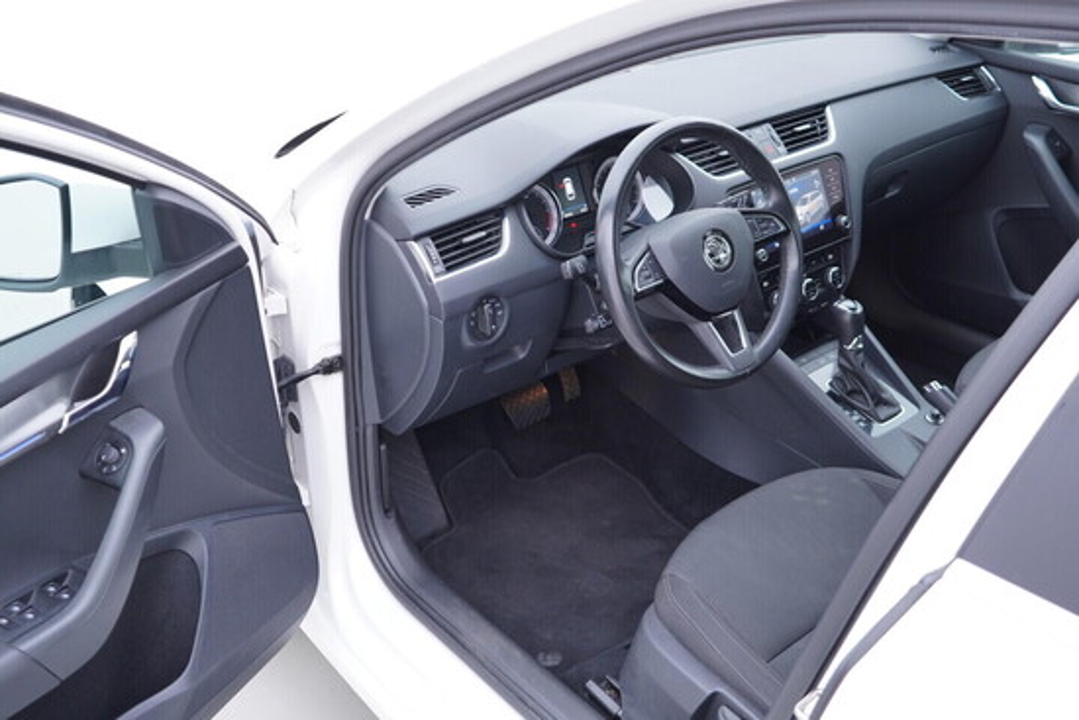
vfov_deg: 36.9
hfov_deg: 53.1
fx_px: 1079
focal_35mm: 36
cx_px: 540
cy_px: 360
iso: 200
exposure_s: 1/40
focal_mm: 24
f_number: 2.8
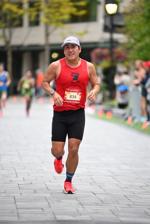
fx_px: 1249
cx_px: 75
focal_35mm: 200
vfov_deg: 10.3
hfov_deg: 6.9
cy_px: 112
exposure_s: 1/800
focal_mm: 200
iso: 1600
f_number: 2.8
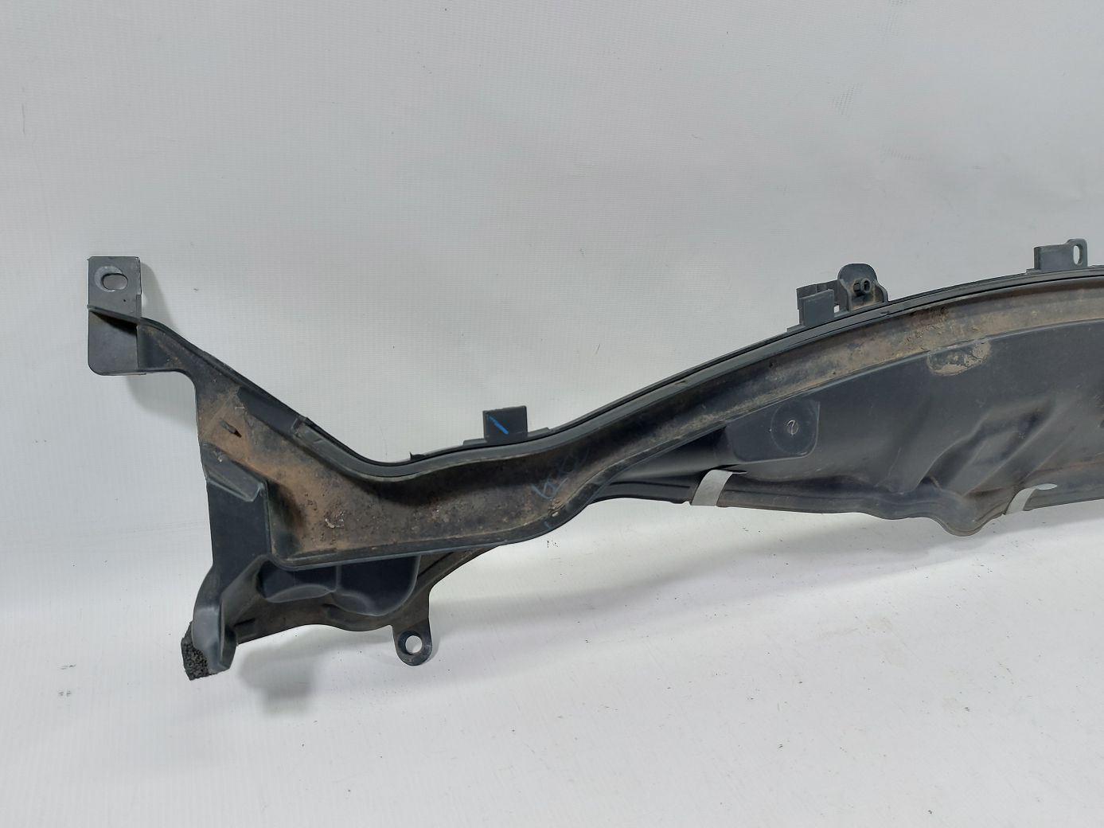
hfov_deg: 71.6
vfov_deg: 56.8
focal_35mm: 24
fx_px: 765
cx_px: 552
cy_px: 414
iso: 80
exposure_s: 1/50
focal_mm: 5.23
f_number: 1.8
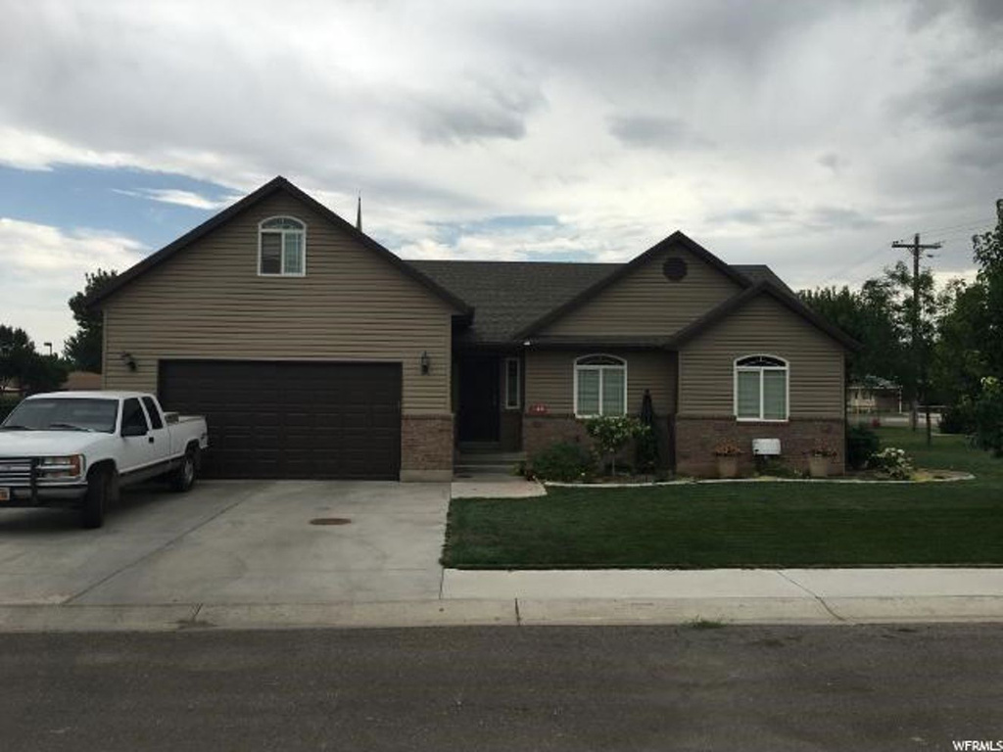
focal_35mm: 29
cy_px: 376
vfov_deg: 48.2
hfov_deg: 61.7
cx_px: 502
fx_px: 840
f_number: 2.2
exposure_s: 1/938
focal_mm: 4.15
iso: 25
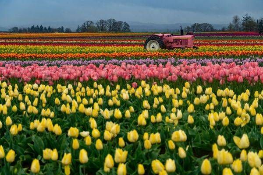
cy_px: 88
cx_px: 130
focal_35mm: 80
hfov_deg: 25.2
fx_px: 587
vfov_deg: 17.0
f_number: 5
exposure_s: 1/1250
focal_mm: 53
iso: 400
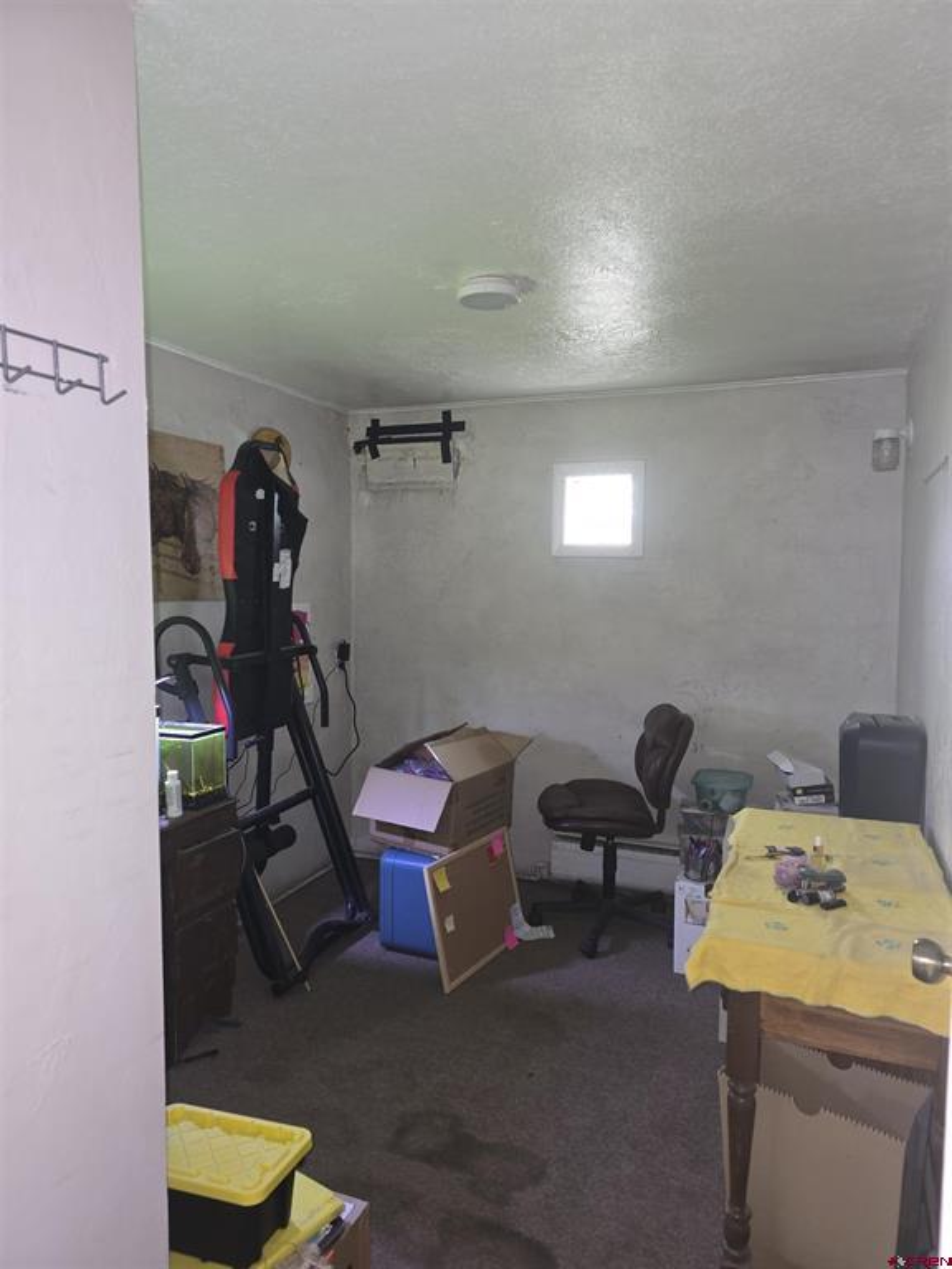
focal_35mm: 23
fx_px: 843
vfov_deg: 73.9
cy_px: 634
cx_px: 476
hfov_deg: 58.9
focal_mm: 6.3
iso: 160
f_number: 1.7
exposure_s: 1/15
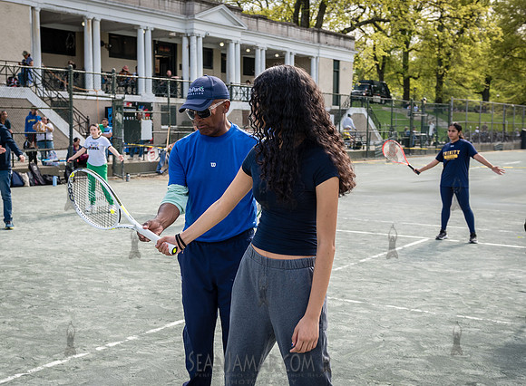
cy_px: 211
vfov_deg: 29.6
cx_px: 230
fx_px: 731
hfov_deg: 39.5
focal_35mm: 48
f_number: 4.5
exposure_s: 1/400
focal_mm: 35
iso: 100
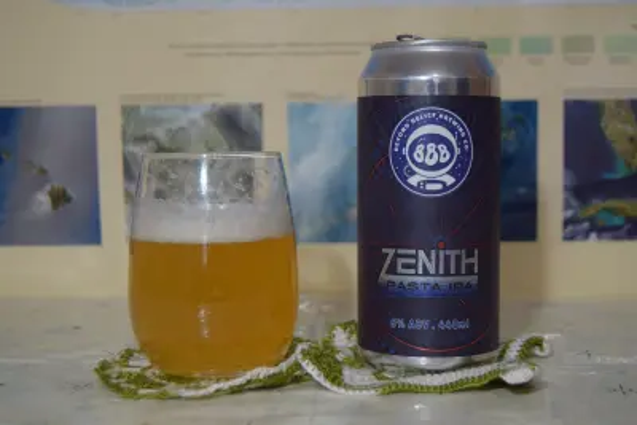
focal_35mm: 63
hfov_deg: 31.9
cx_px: 318
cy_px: 212
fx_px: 1115
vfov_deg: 21.6
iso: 800
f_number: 5
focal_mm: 42
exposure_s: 1/60
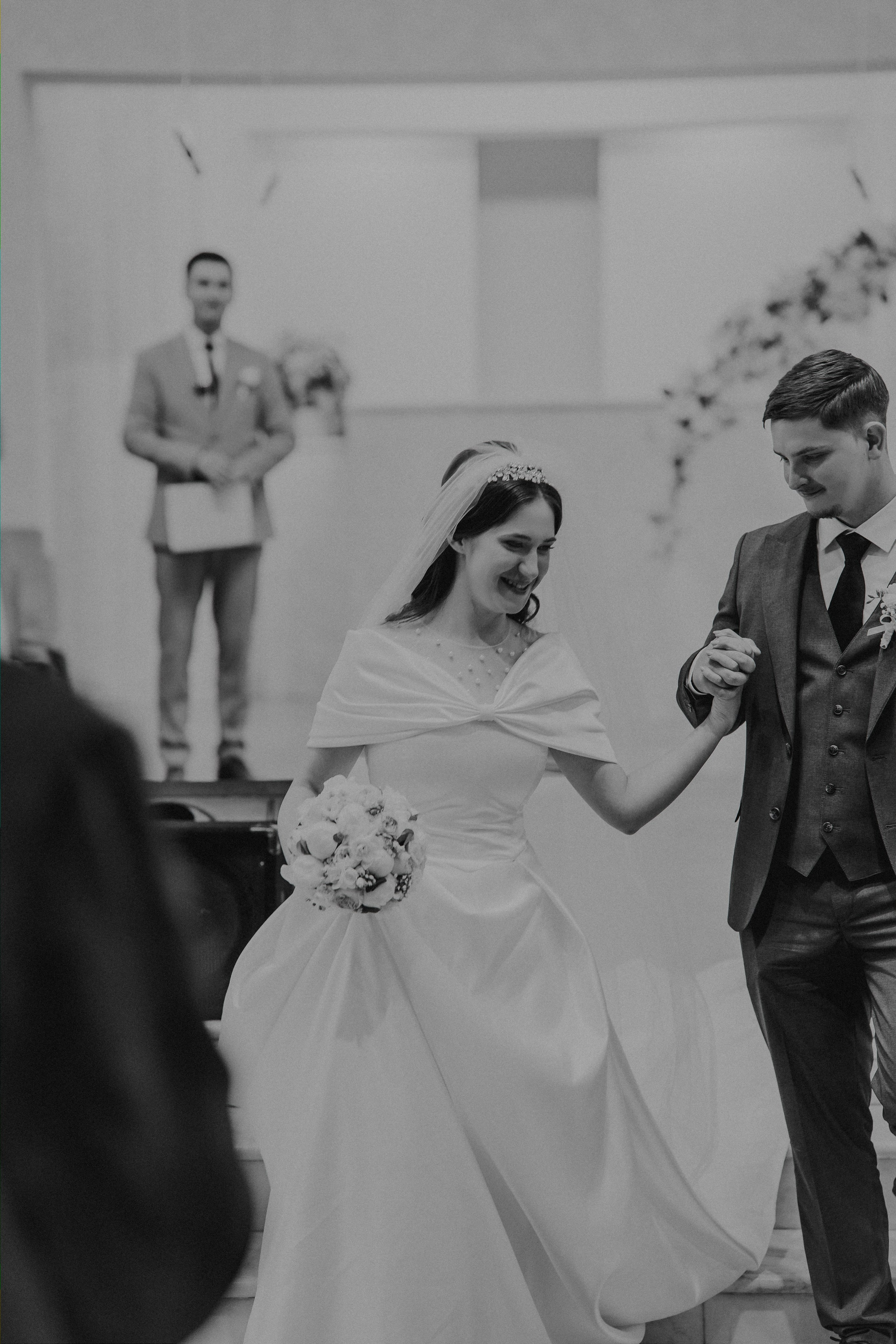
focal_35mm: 85
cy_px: 672
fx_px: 3173
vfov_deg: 23.9
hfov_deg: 16.1
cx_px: 448
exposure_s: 1/250
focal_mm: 85
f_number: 2.2
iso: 1000
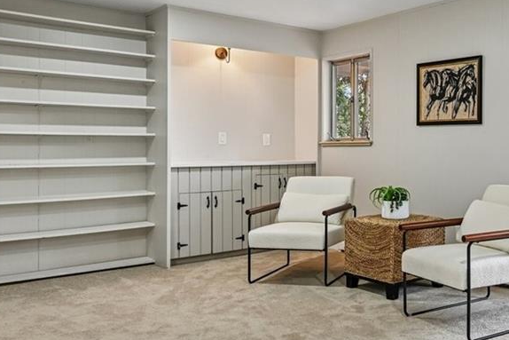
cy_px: 140
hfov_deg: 45.6
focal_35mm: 39
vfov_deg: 34.1
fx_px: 552
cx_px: 443
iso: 400
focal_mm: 14
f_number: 10
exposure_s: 1/15
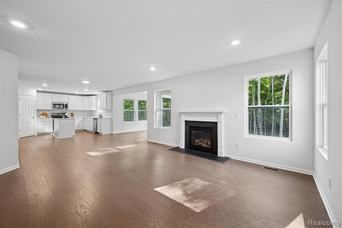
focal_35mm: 14
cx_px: 171
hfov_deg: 104.2
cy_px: 114
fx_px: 133
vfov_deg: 81.2
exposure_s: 1.3
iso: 80
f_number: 9
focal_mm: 14
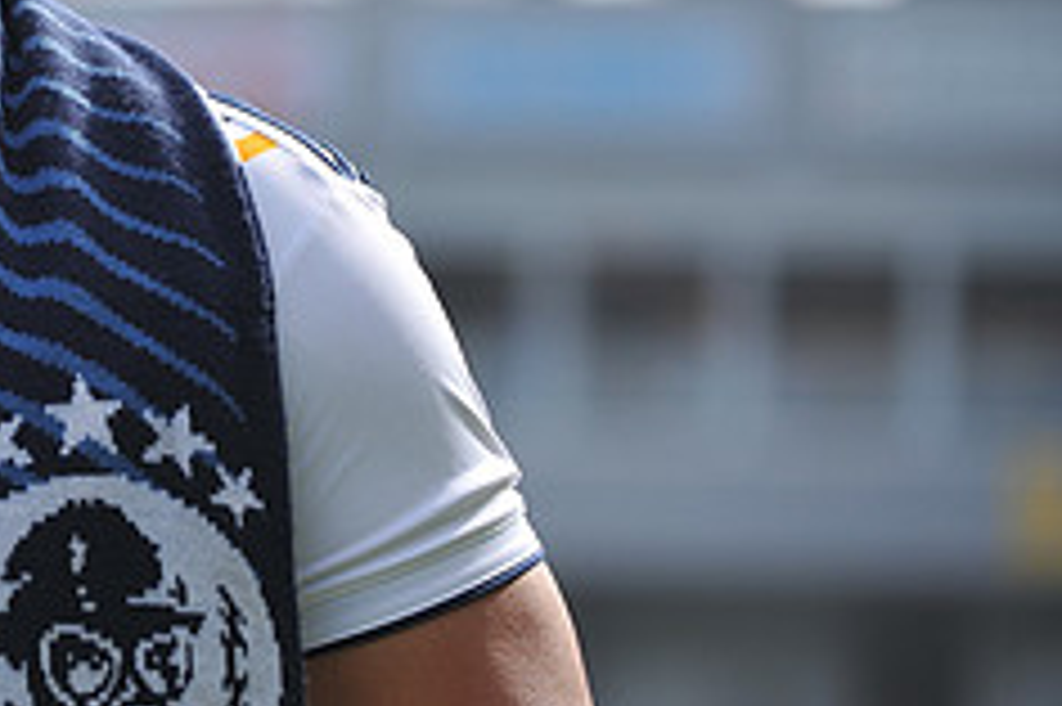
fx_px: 8401
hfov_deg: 7.2
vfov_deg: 4.8
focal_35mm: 285
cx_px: -225
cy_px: 112
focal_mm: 116
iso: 200
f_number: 3.5
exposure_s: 1/1600
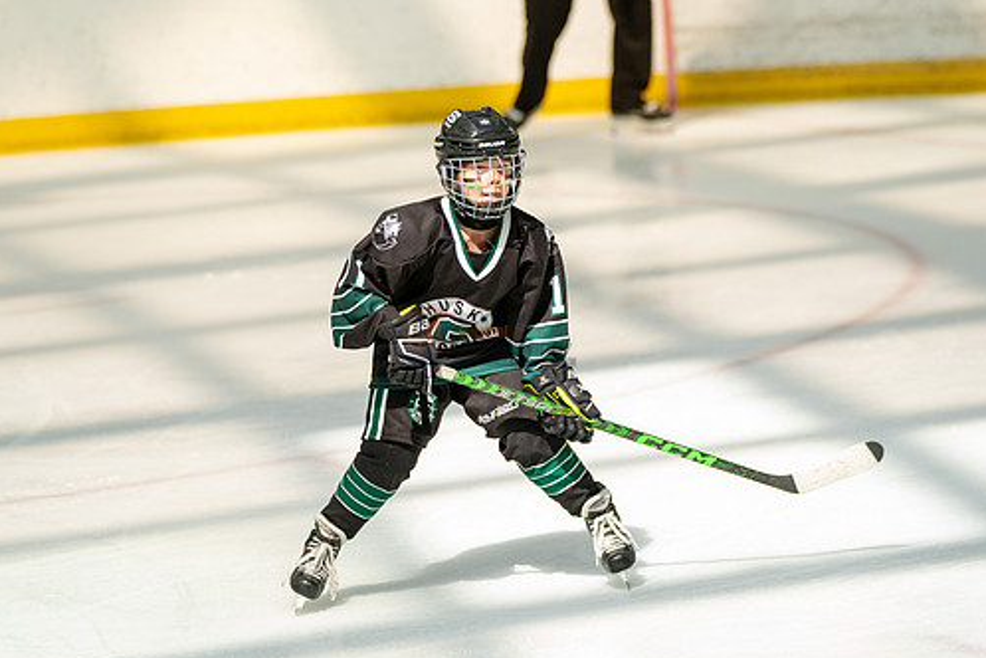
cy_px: 336
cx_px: 493
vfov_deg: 6.7
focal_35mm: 205
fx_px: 5614
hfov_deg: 10.0
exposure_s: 1/3200
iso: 1600
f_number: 3.5
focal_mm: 176
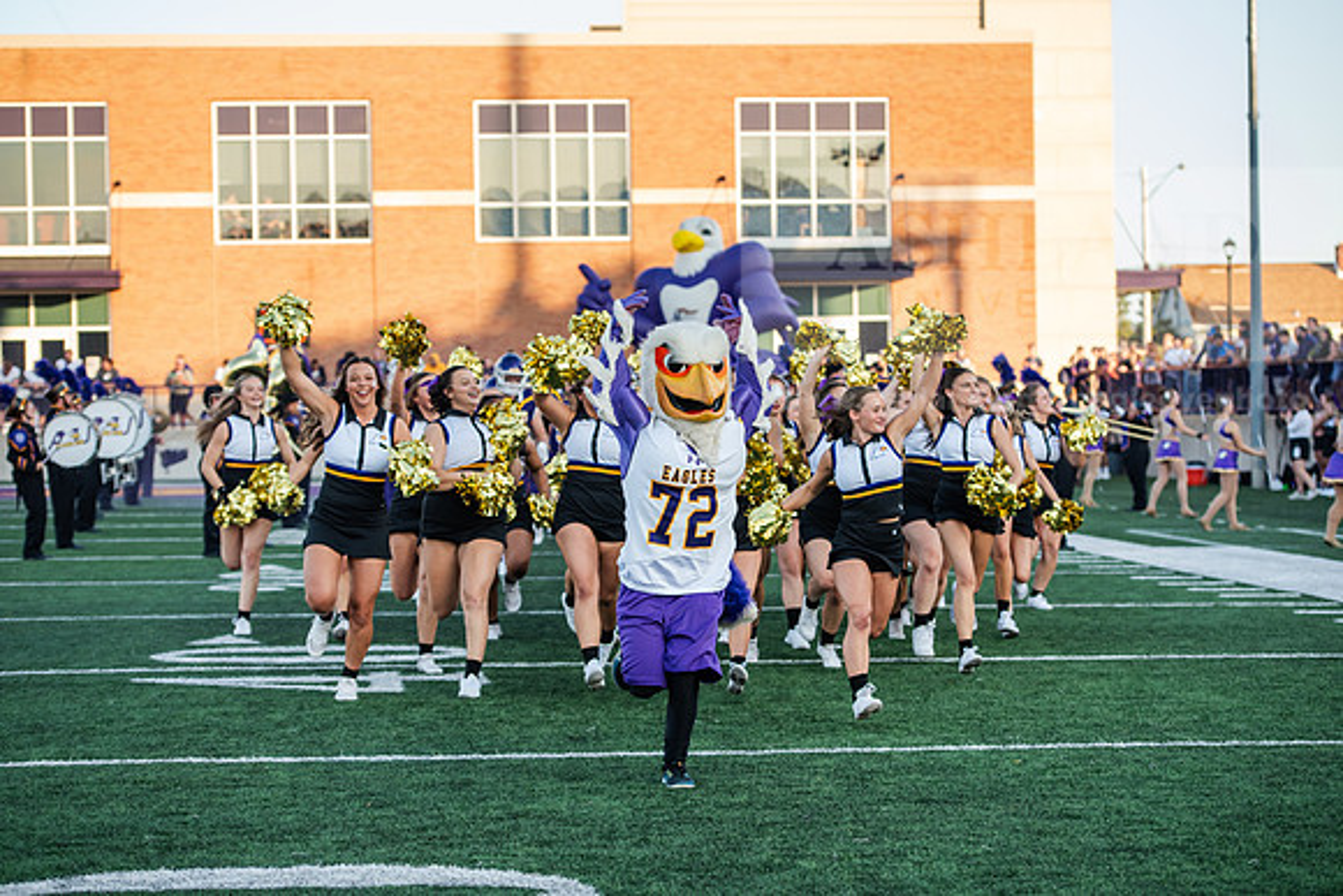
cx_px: 672
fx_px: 3209
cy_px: 448
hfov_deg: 23.6
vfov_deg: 15.9
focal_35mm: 86
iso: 400
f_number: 4
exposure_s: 1/640
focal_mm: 86
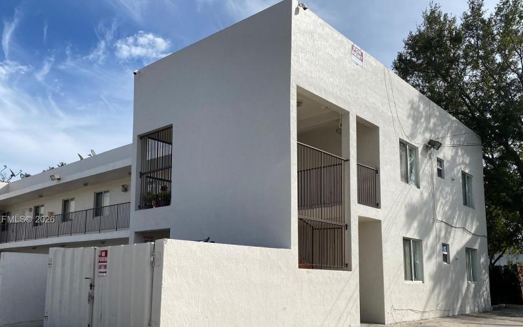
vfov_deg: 38.9
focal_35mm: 32
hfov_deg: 59.6
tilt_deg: +7.8
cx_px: 240
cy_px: 220
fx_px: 456
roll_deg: -0.7
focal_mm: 4.25
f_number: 1.8
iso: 32
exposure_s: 1/4444
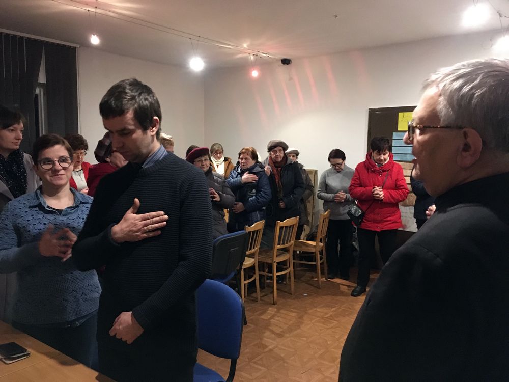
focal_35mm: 29
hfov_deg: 61.7
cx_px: 254
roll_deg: +0.3
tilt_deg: -4.7
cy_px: 191
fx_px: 426
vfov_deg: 48.2
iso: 400
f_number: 2.2
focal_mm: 4.15
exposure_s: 1/17
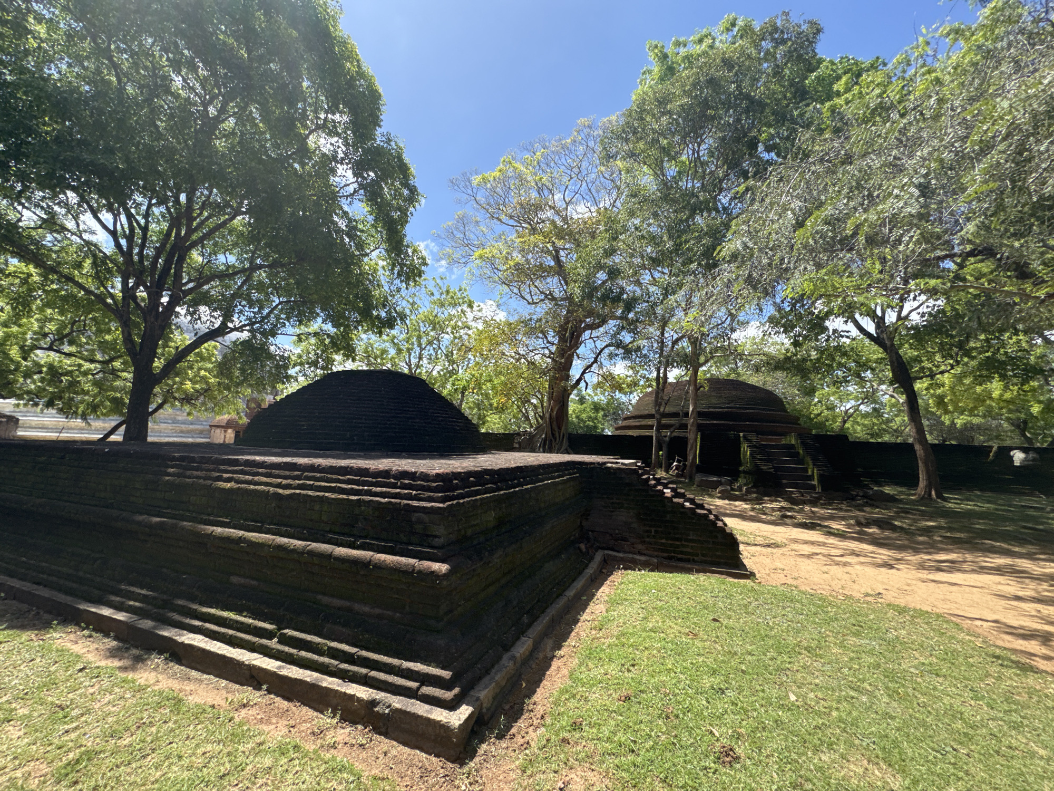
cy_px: 396
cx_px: 527
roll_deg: -2.8
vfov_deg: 85.7
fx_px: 426
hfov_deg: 102.1
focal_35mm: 14
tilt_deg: +12.1
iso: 40
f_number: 2.2
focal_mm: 2.22
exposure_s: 1/910
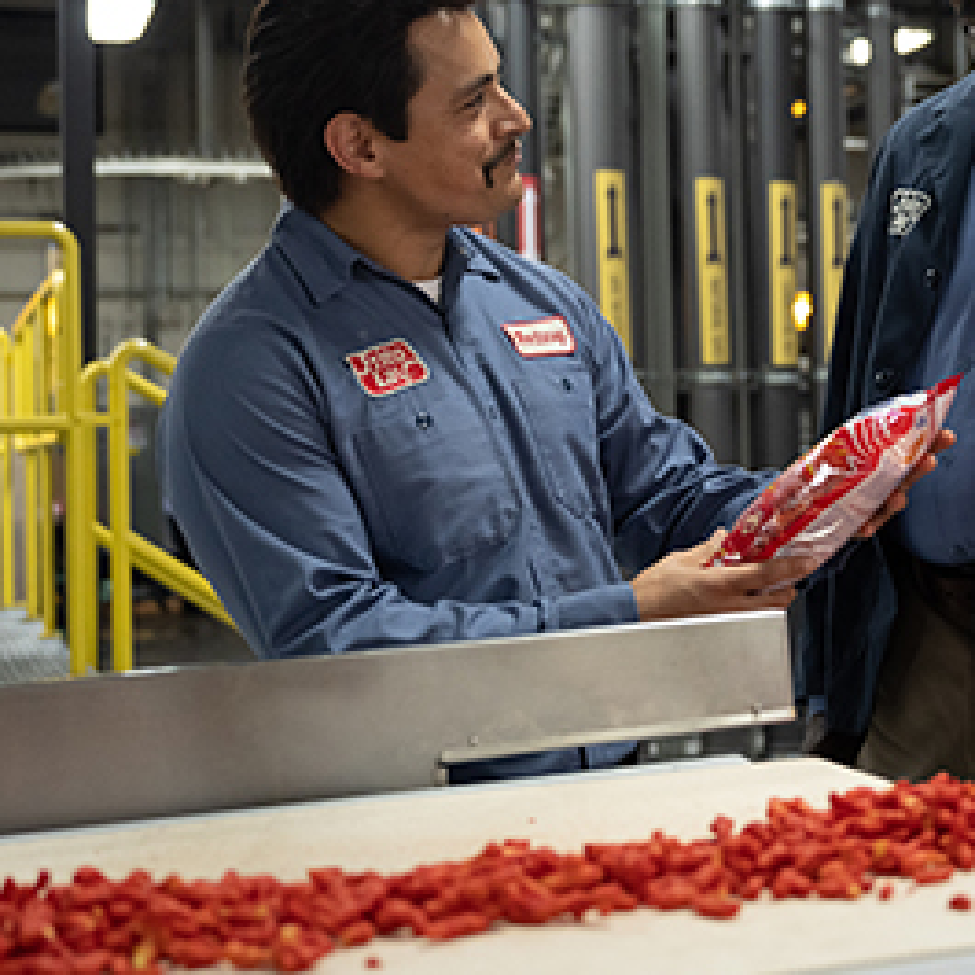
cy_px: 348
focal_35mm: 67
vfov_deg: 25.6
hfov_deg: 25.4
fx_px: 2135
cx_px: 743
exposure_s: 1/200
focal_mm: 36
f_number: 2.8
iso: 1000
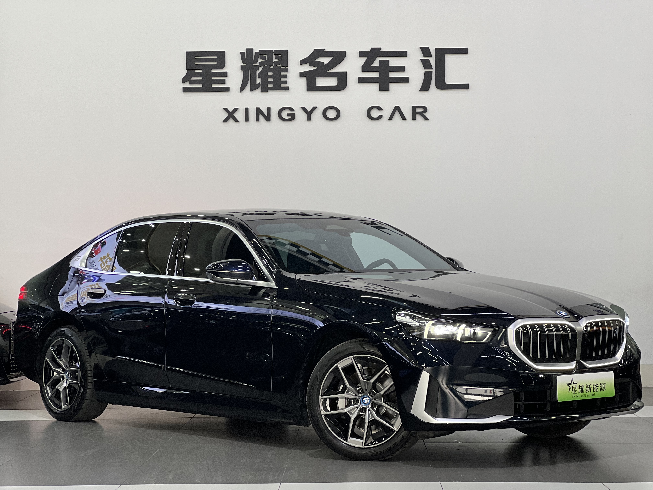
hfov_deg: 25.3
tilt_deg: +0.9
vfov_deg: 19.1
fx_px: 1453
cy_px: 245
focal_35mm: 77
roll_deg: +0.2
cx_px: 326
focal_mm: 9
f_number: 2.8
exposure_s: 1/33
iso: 125
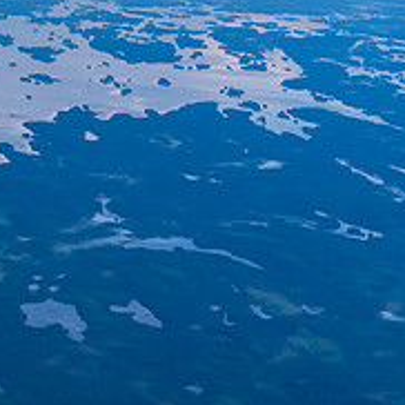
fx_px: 1271
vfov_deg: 18.1
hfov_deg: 17.1
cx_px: -112
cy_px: 129
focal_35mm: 96
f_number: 4.5
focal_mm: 30
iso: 1000
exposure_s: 1/2000
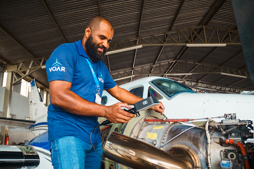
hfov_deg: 71.5
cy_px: 84
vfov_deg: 51.3
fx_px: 176
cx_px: 127
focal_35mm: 25
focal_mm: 17
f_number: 2.8
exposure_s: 1/60
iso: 1000
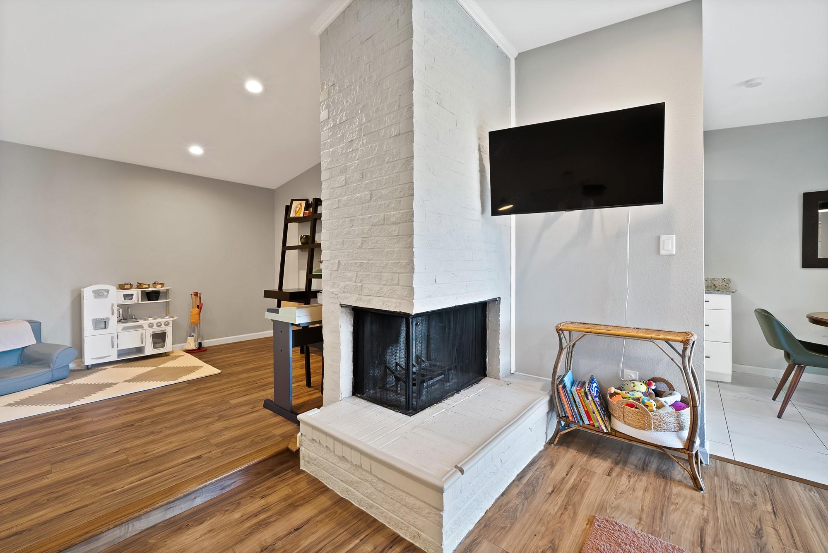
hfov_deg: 108.3
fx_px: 299
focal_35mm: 13
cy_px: 276
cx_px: 414
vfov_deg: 85.5
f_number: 9
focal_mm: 13
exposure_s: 1/2.5
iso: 640
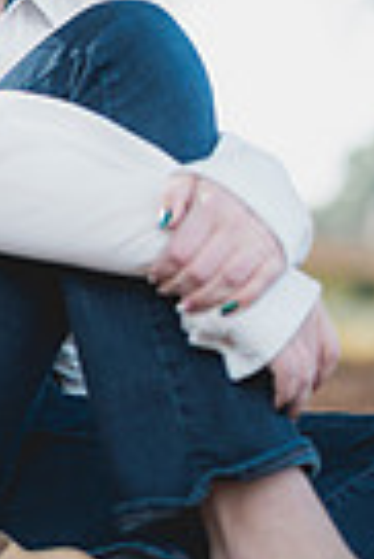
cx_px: 45
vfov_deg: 12.3
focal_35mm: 165
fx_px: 2565
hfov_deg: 8.3
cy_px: 8
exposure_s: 1/2000
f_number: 1.4
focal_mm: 50
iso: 250
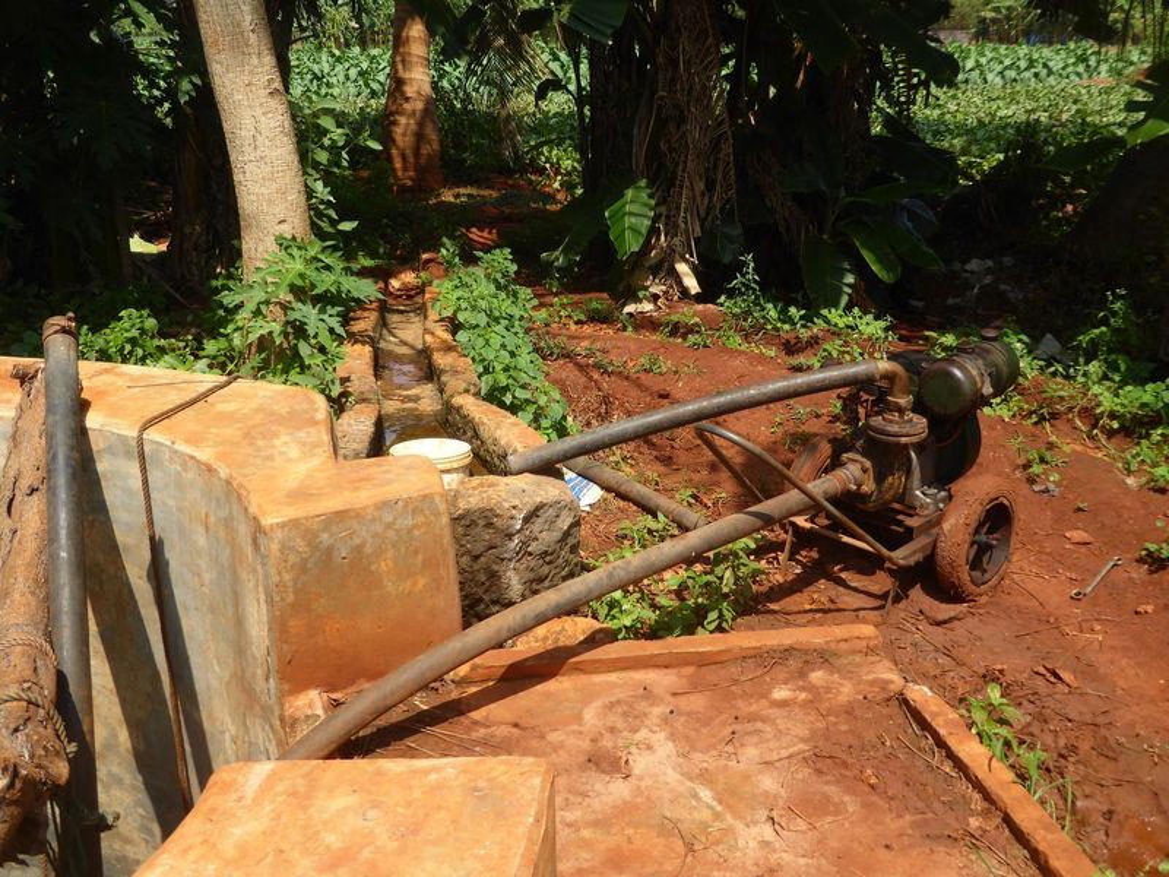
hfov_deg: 54.0
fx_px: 1148
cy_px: 438
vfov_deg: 41.8
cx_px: 584
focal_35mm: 34
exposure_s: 1/500
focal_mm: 5.8
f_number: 3.6
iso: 80
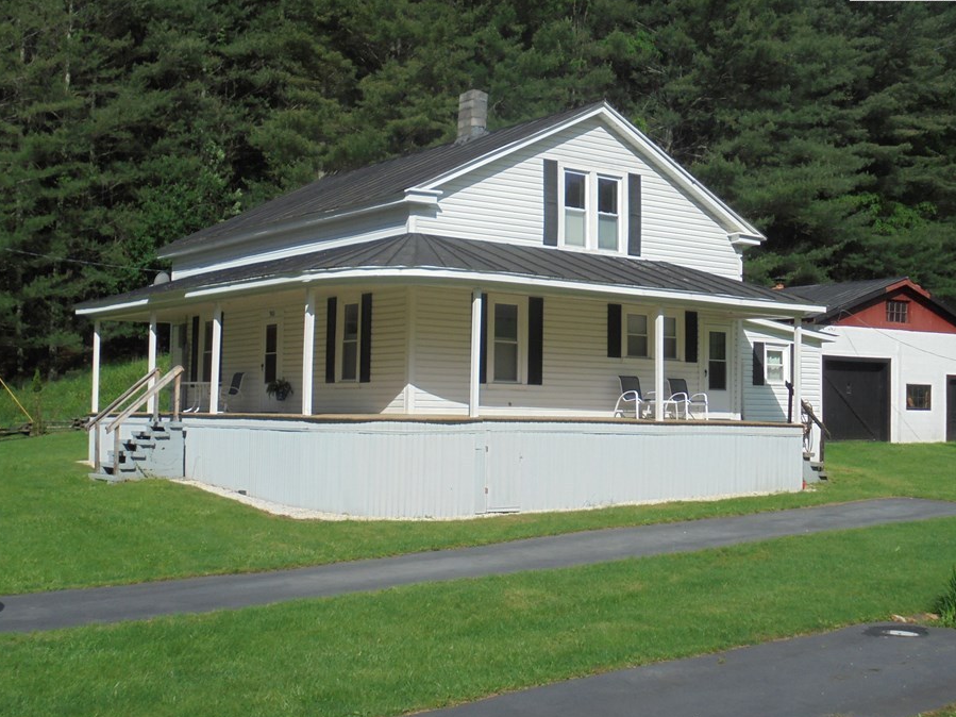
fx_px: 1353
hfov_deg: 38.9
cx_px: 522
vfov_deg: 29.7
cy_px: 355
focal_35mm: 49
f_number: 14.1
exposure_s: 1/100
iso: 100
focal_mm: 7.8
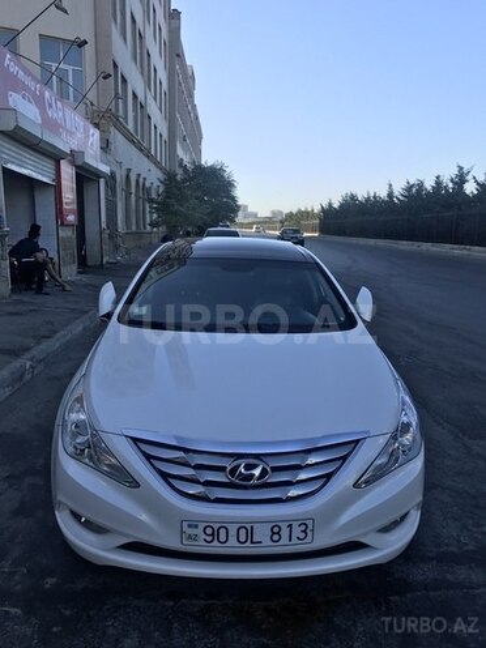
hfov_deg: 49.7
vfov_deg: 63.4
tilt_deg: -9.1
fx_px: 524
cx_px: 243
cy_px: 324
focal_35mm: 28
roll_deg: -0.7
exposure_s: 1/1030
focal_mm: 3.99
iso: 20
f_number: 1.8
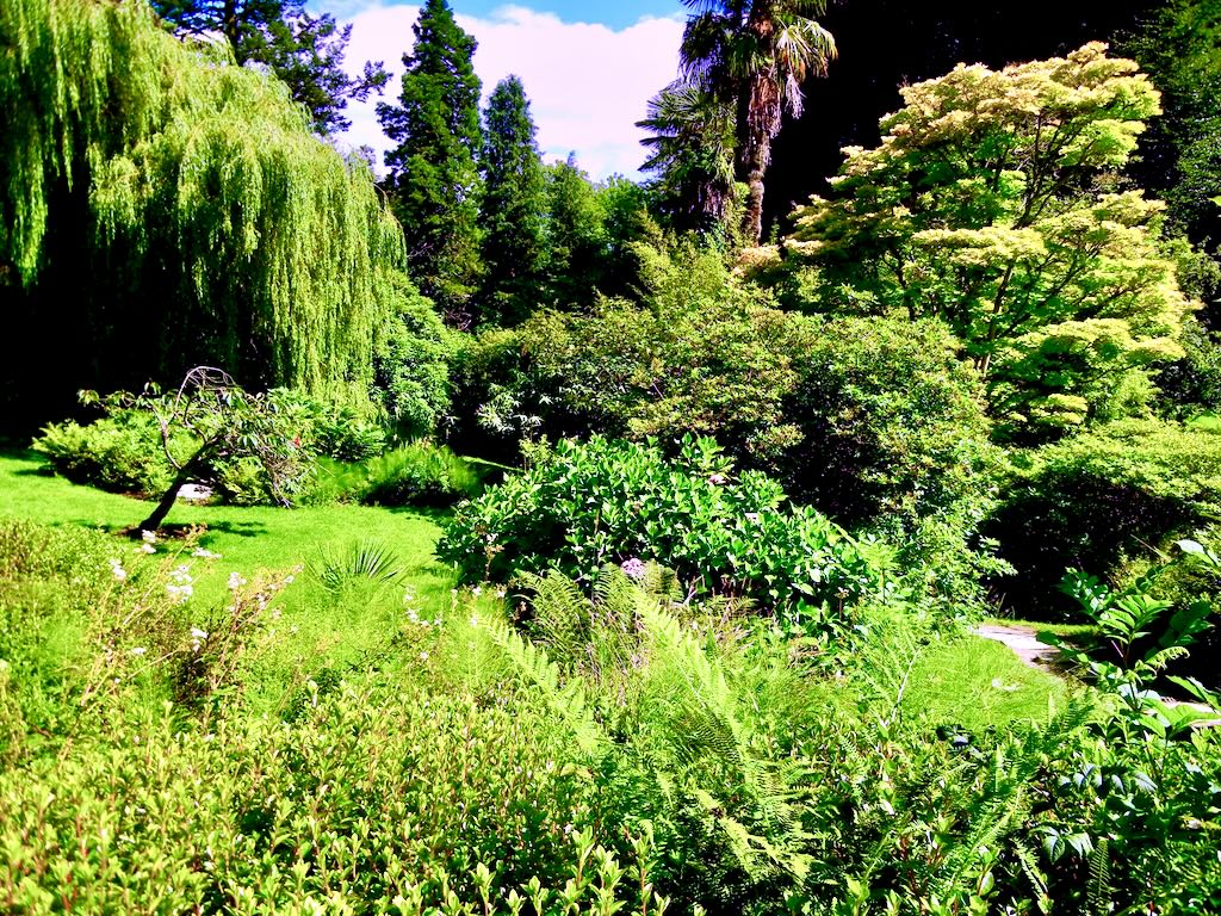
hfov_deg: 60.0
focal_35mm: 30
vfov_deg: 46.8
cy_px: 458
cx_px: 610
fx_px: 1058
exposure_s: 1/706
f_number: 3.5
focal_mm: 5.4
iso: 160
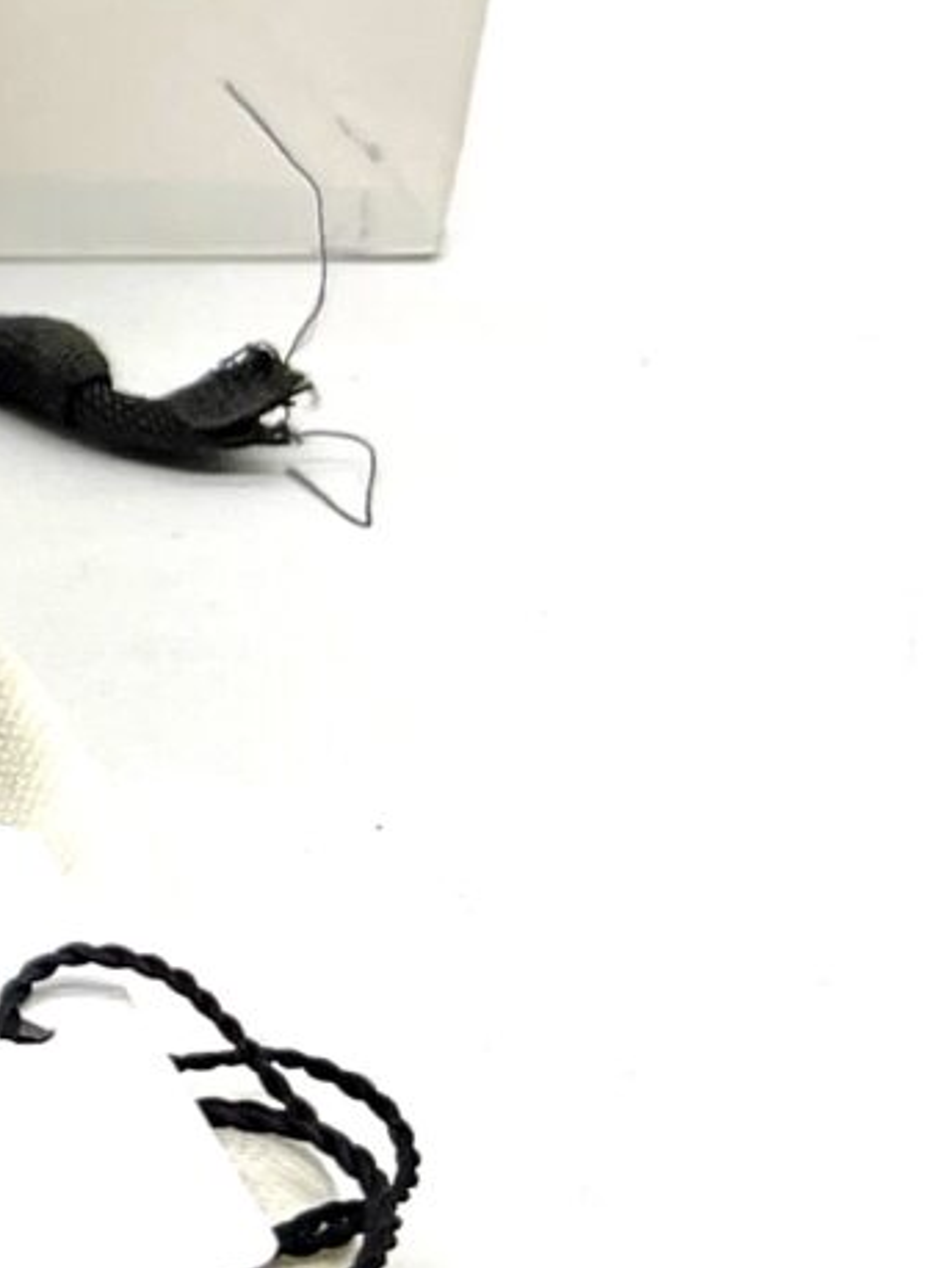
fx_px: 5314
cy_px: 80
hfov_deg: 9.0
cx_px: -1487
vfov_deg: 13.5
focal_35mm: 145
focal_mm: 5.7
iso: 40
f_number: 1.5
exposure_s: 1/198
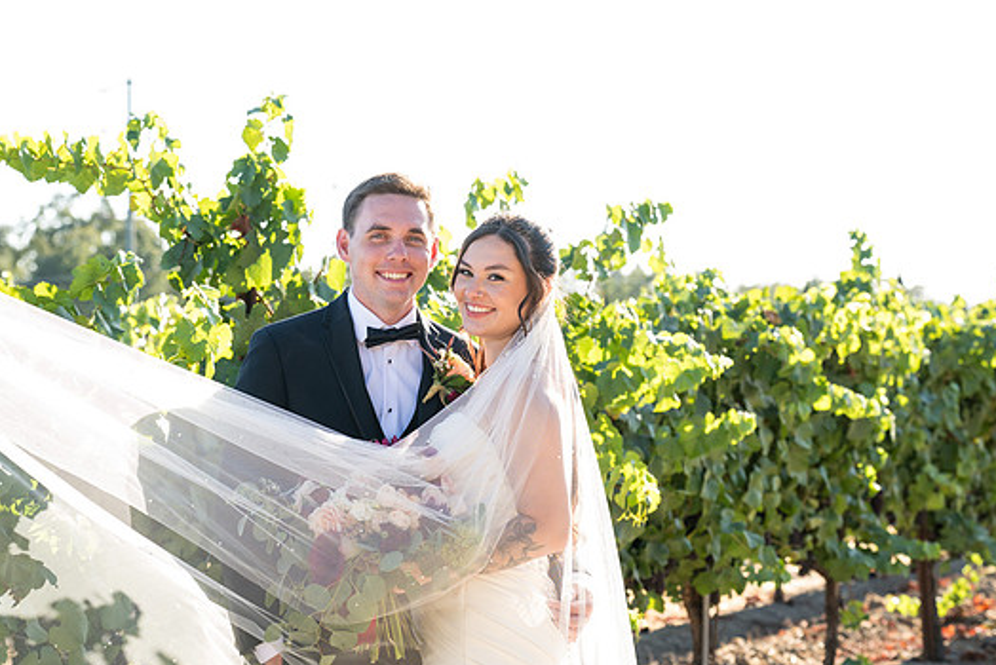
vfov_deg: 16.5
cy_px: 341
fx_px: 2298
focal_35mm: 83
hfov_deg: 24.5
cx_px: 460
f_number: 5
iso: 500
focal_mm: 75
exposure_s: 1/400
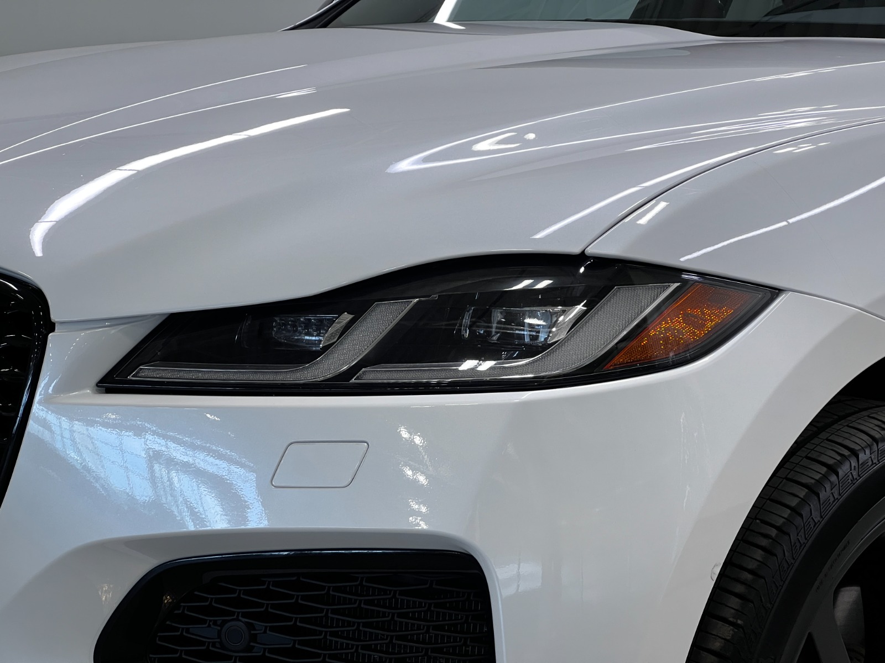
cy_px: 332
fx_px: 1969
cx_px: 442
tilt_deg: -6.9
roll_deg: -2.0
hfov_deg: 25.3
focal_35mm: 77
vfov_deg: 19.1
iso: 125
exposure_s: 1/120
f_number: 2.8
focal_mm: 9
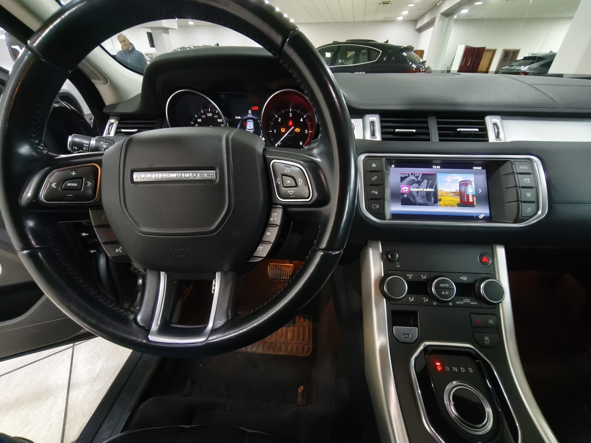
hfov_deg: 98.2
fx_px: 256
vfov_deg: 81.7
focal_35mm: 15
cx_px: 296
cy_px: 222
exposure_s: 1/16.7
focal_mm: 1.91
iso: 2000
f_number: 2.2
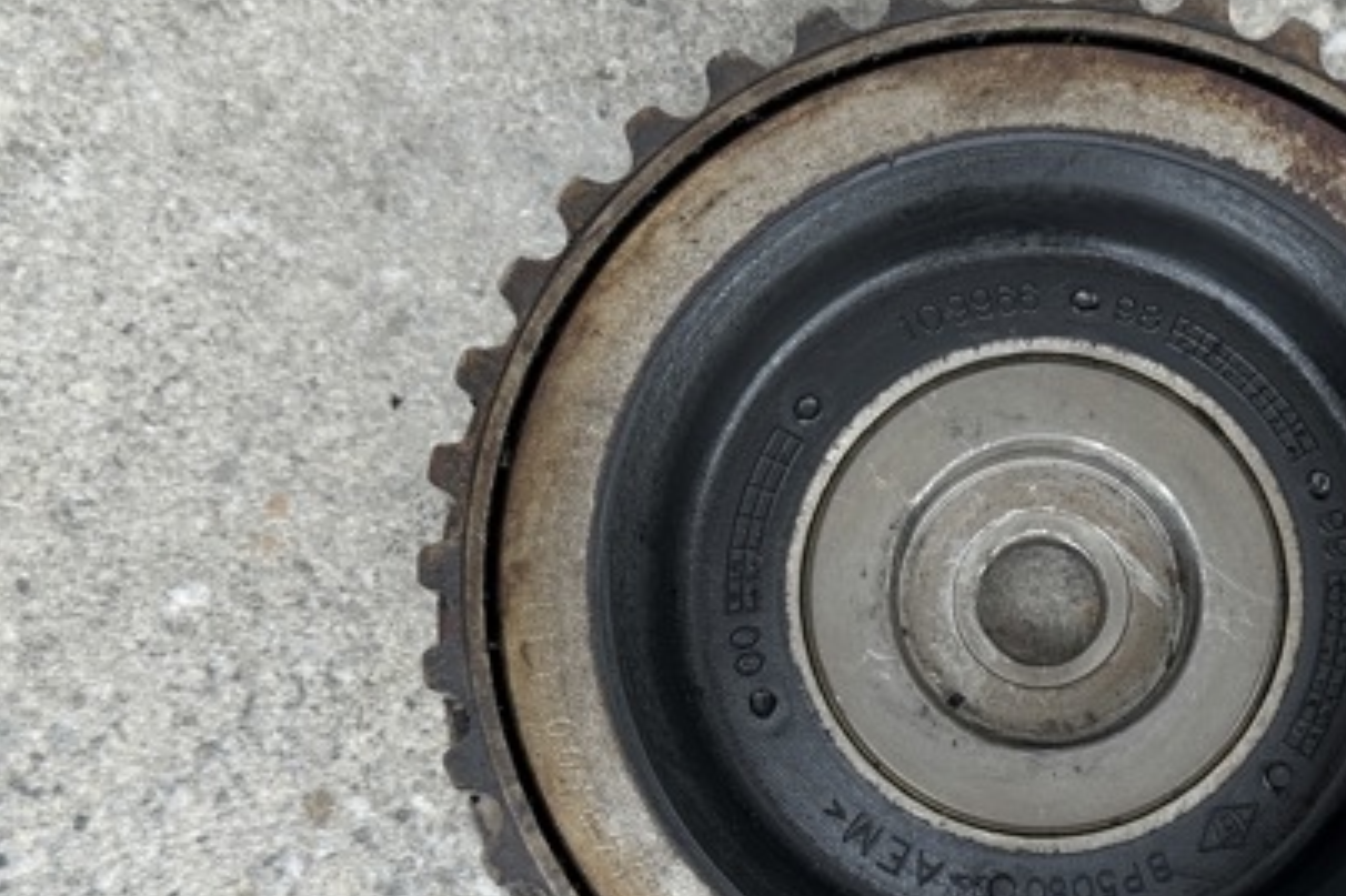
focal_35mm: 79
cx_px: 1063
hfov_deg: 25.3
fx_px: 2952
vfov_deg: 17.2
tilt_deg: -81.4
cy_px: 598
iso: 64
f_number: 1.78
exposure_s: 1/151
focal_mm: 6.76
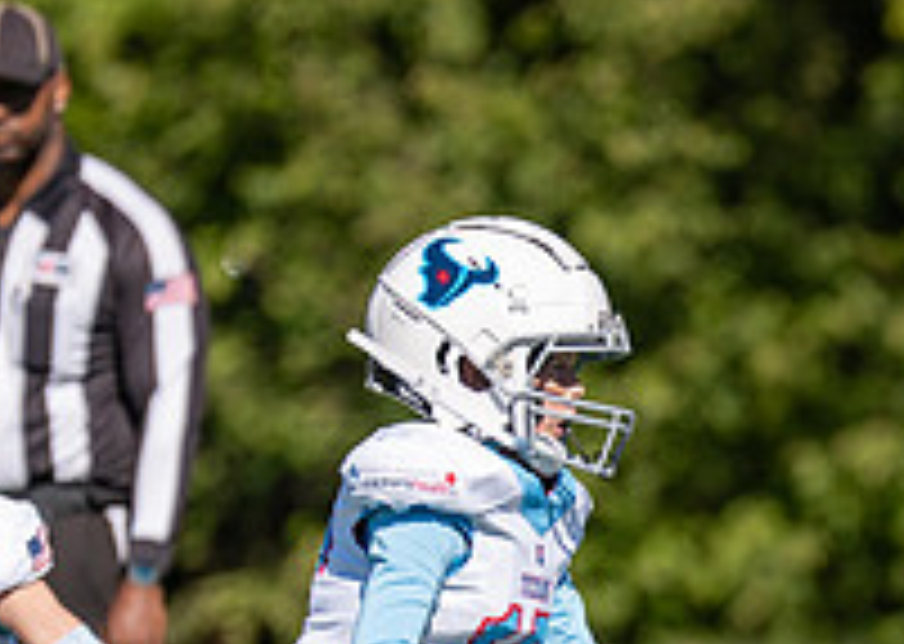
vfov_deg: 1.7
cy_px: 765
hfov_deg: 2.4
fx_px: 21896
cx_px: 774
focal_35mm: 854
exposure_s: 1/2500
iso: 100
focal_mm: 200
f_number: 2.8
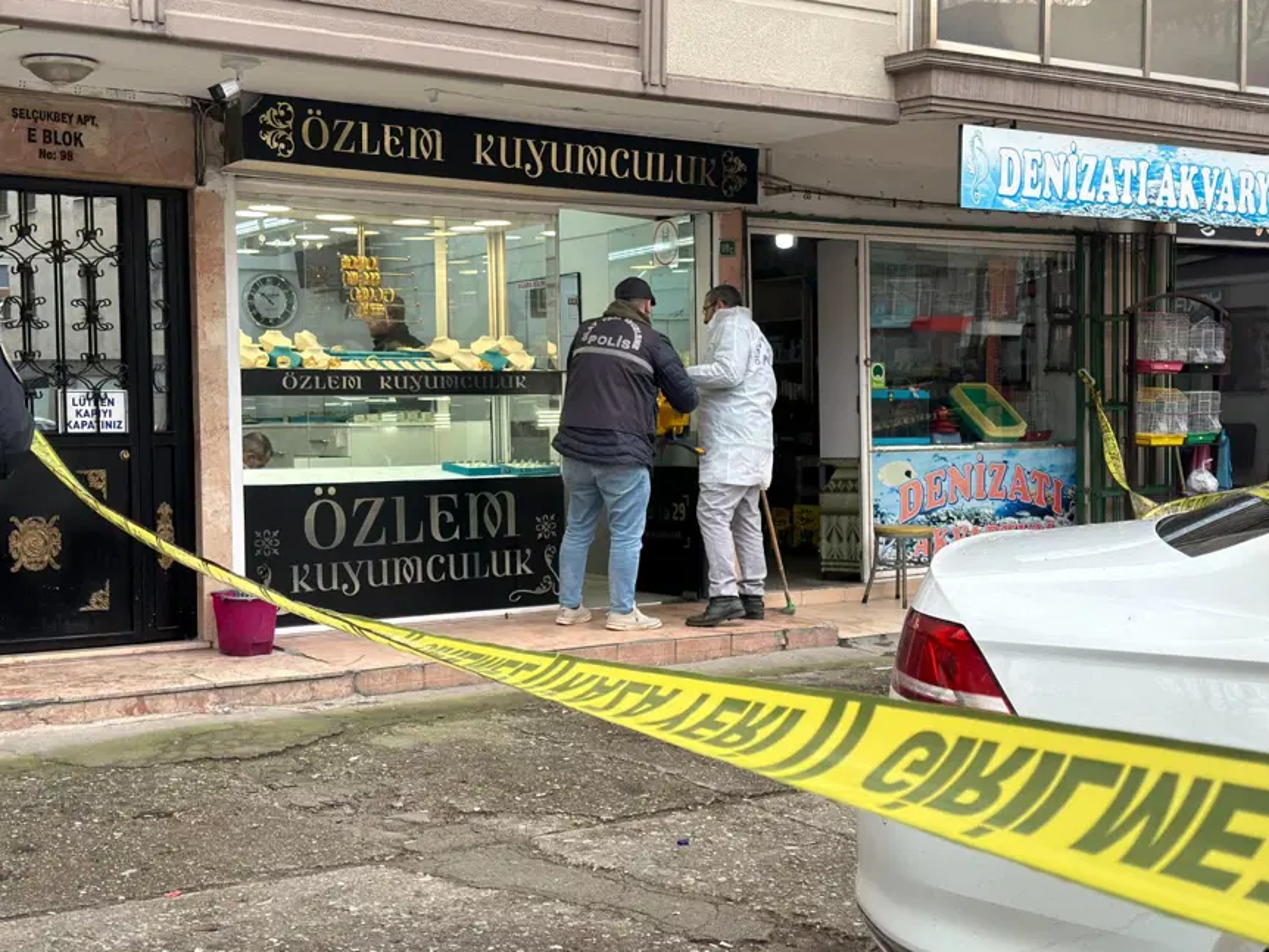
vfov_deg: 29.7
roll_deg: +0.4
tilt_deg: -2.2
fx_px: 1797
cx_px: 636
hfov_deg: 38.9
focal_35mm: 49
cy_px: 481
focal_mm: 6.86
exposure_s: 1/392
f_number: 1.78
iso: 80
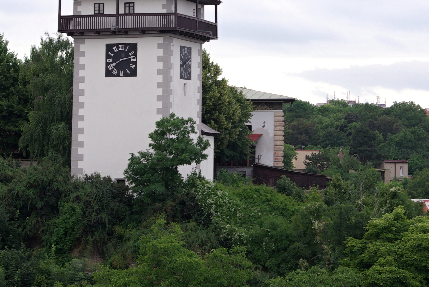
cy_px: 26
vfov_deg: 10.5
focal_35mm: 130
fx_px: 1550
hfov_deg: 15.7
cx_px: 269
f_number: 11
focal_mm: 45
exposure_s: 1/20
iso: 100
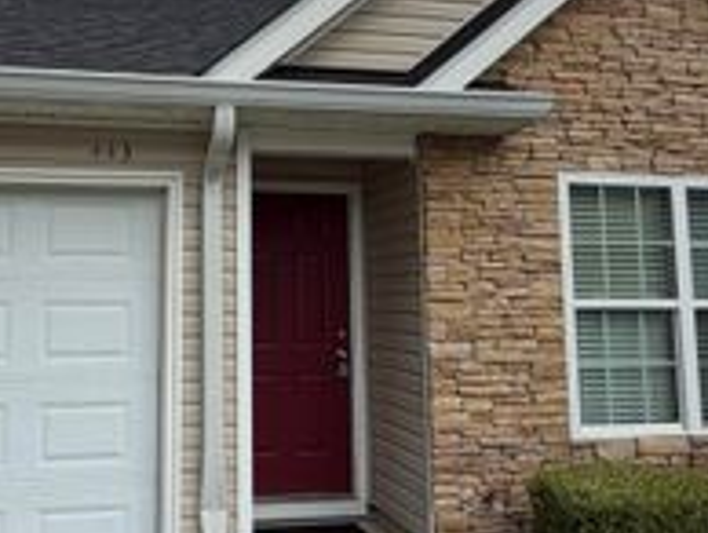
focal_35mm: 36
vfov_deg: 39.5
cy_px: 206
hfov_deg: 49.9
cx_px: 208
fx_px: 737
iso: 20
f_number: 2.2
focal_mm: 2.22
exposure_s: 1/820
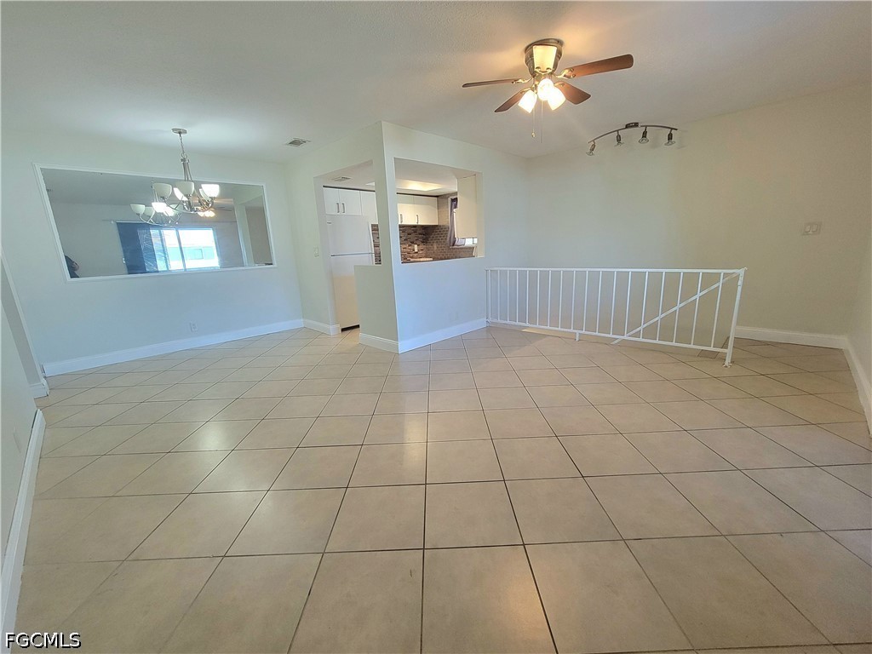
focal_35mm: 13
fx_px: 327
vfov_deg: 89.9
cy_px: 327
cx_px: 436
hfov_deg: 106.2
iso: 320
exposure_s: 1/60.2
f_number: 2.2
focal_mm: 2.2
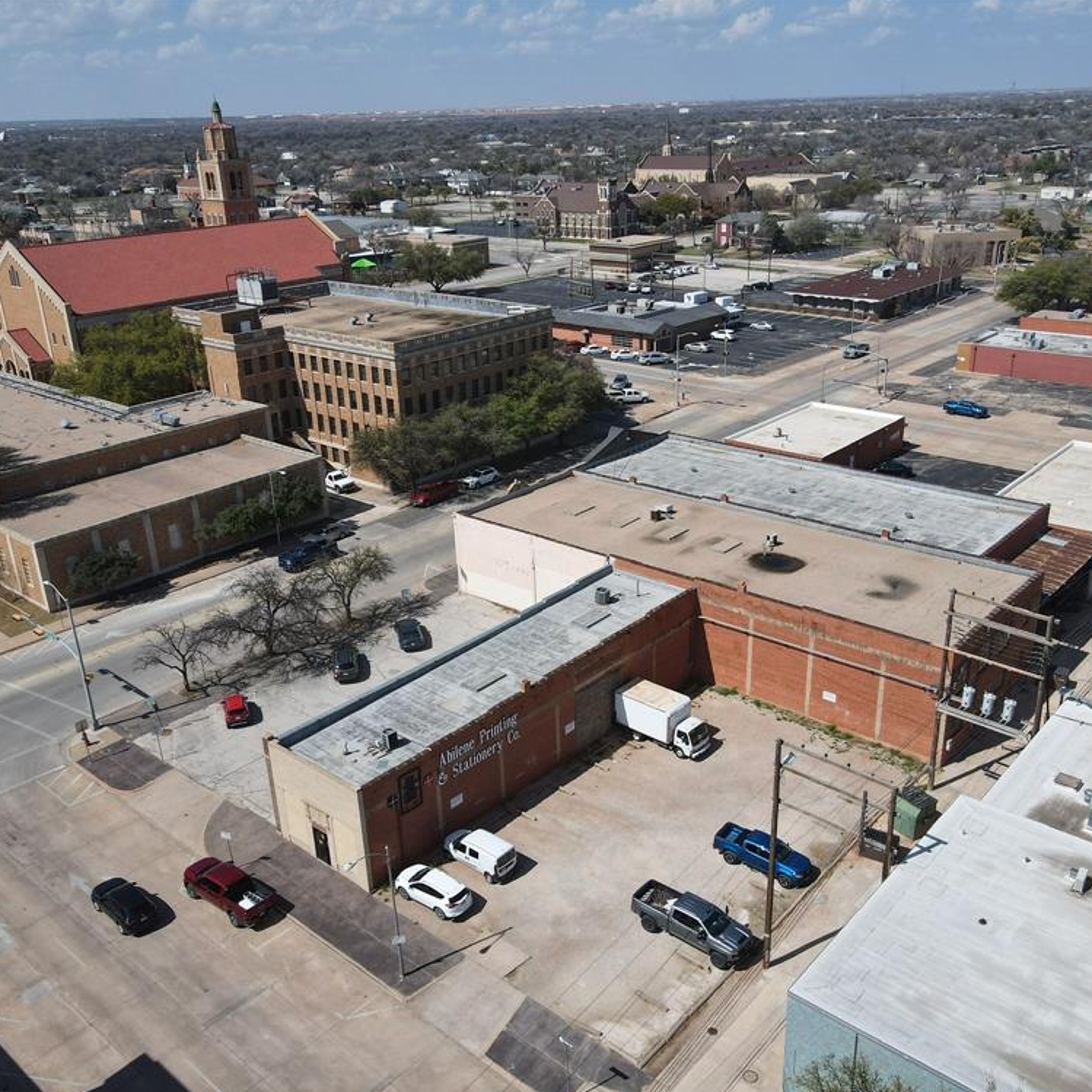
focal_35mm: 29
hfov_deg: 55.6
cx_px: 551
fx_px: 1035
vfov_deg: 55.6
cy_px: 553
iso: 100
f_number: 2.8
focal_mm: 4.5
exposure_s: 1/1000
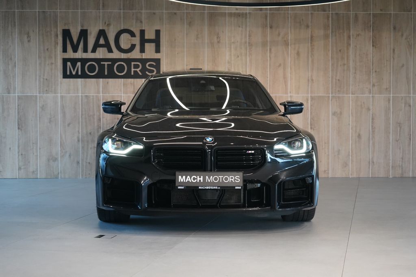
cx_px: 208
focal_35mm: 63
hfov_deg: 31.9
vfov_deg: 21.6
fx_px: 728
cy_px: 138
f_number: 5.6
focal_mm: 63
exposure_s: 1/160
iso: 5000
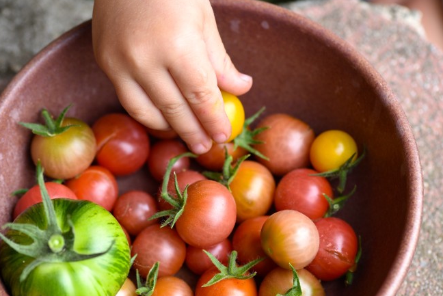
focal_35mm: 166
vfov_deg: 8.3
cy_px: 198
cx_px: 190
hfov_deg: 12.4
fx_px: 2044
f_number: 5.6
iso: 400
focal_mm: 105
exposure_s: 1/500
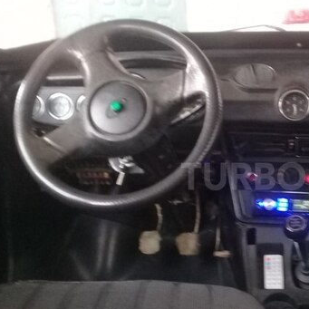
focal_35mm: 53
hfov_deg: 30.9
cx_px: 274
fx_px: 535
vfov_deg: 32.2
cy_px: 176
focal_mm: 3.3
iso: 200
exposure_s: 1/17
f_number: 2.2
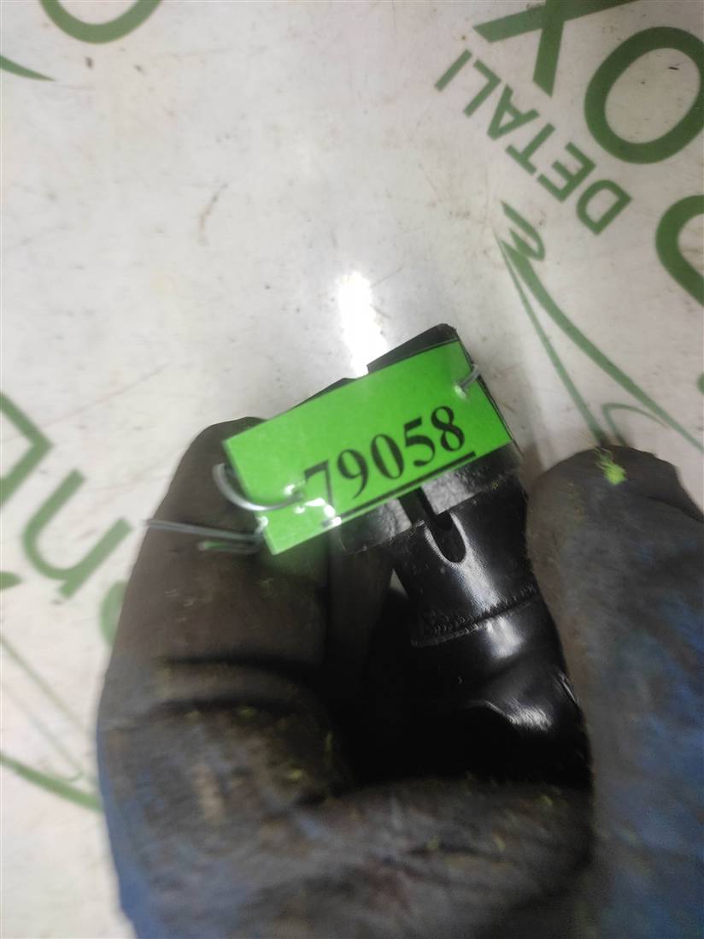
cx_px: 352
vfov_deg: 67.3
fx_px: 705
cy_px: 470
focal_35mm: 26
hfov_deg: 53.1
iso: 157
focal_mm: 4.74
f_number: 1.79
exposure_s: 1/33
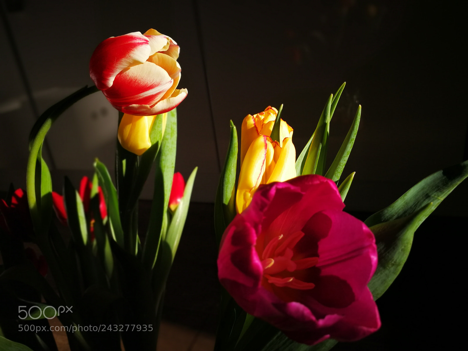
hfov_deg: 65.3
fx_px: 365
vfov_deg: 51.4
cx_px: 234
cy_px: 176
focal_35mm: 27
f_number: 4
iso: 50
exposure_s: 1/278
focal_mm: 3.95
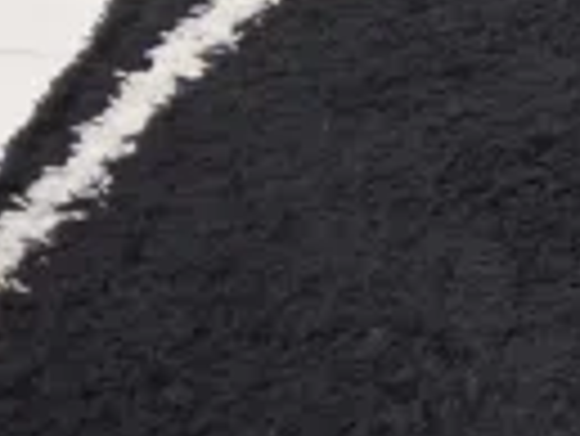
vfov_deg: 10.8
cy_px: -175
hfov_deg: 12.7
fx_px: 2247
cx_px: 1182
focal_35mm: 134
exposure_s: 1/60
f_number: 1.8
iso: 400
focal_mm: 4
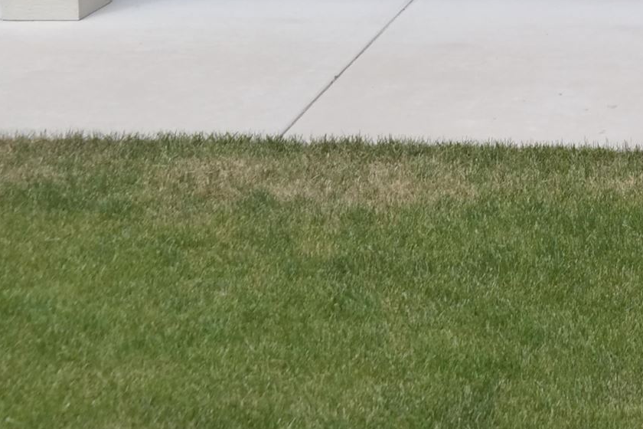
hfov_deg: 18.4
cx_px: 756
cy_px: -253
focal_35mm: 106
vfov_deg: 12.2
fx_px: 1893
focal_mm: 19
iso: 100
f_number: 6.3
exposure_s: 1/250
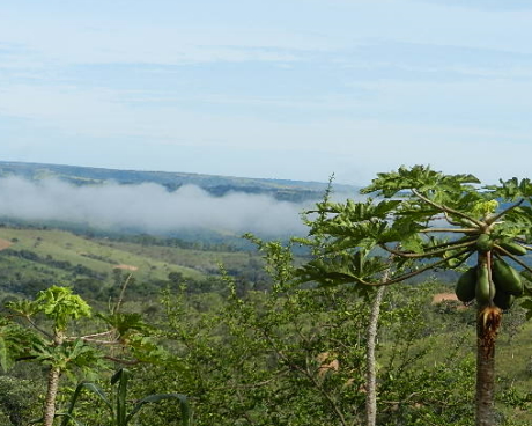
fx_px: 1763
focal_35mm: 112
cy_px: 230
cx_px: 278
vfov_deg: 13.8
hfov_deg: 17.2
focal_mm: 16.3
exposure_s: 1/800
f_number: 4.9
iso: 160
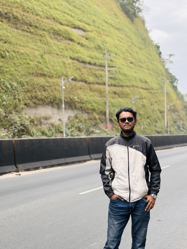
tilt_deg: +1.3
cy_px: 124
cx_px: 94
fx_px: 375
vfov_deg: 36.8
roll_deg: +0.9
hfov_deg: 28.0
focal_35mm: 52
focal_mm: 5.96
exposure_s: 1/473
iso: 32
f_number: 1.6
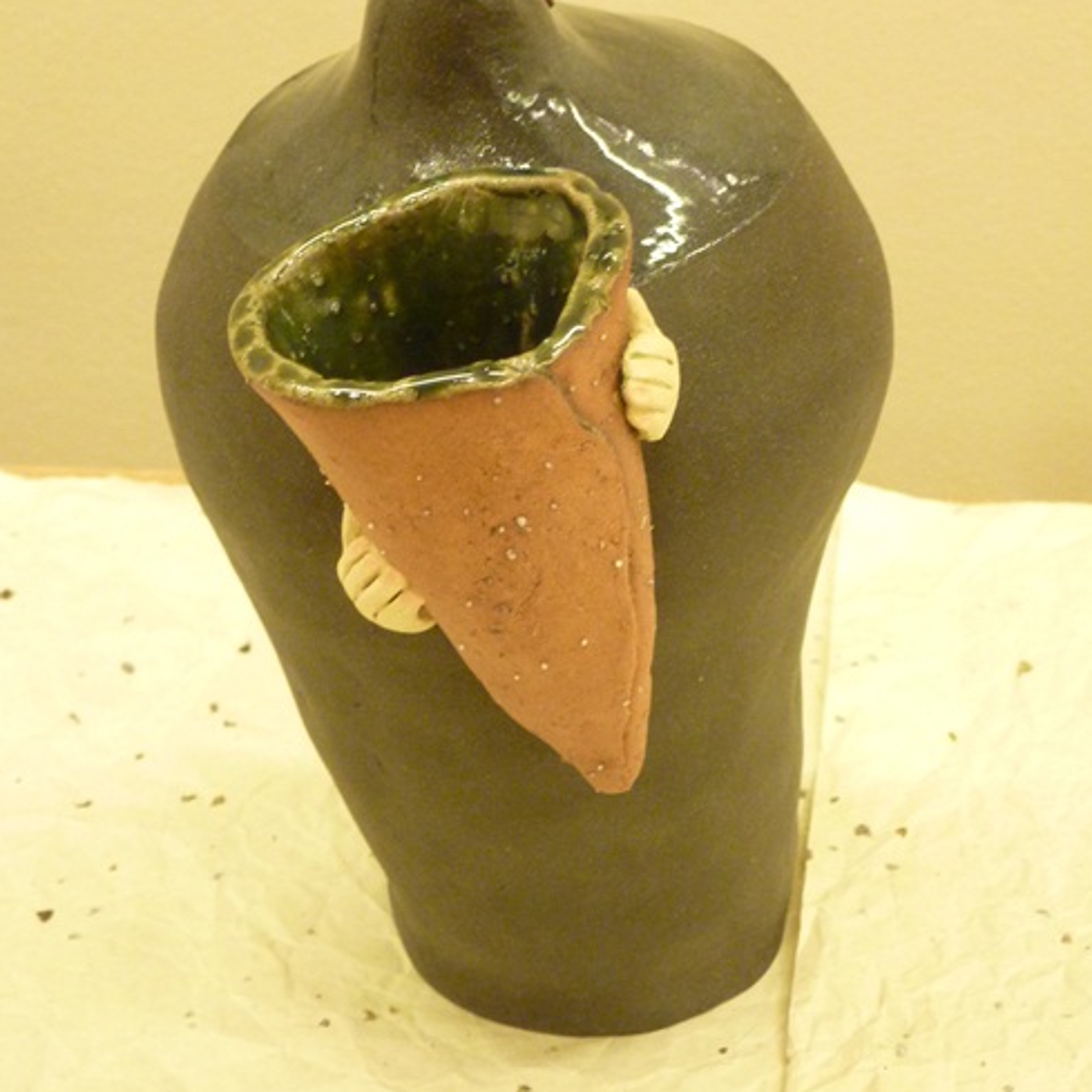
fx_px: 4426
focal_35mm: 124
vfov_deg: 14.0
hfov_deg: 14.1
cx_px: 546
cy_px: 360
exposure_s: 1/20
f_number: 4.3
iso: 400
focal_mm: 17
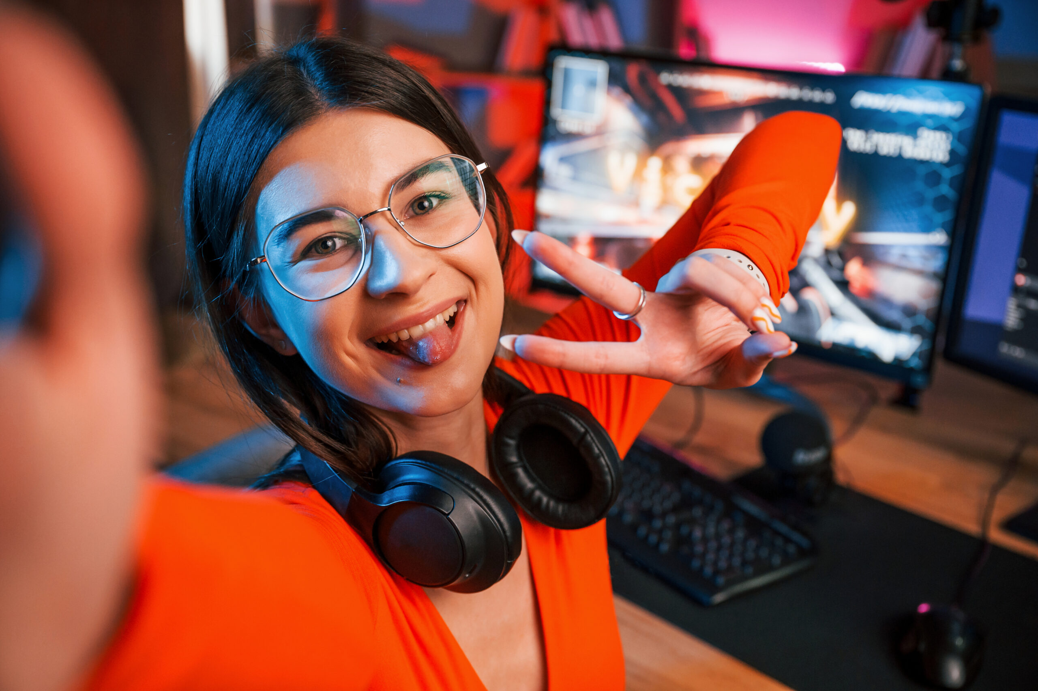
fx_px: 1239
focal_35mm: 43
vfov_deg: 31.1
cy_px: 346
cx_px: 519
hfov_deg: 45.5
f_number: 4
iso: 1250
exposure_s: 1/160
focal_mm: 43
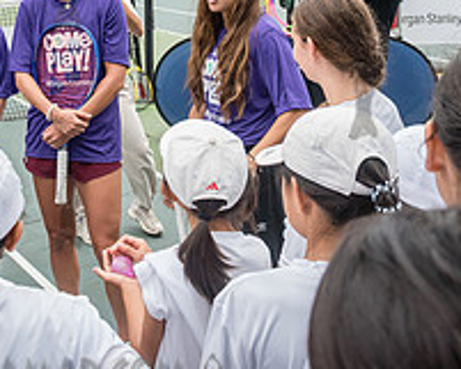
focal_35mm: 73
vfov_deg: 20.2
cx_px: 67
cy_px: -13
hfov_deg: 25.4
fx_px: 996
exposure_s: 1/640
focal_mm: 27
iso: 1000
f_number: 5
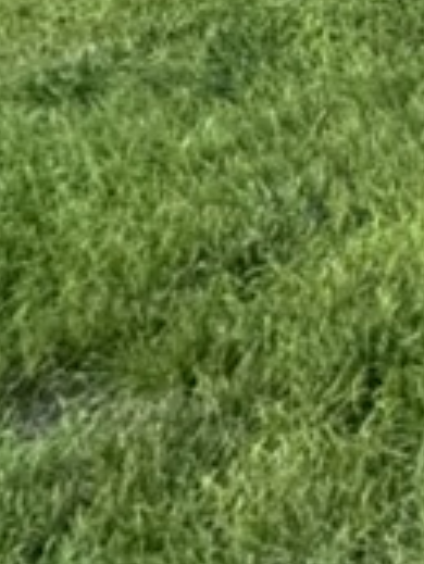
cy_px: -623
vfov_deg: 16.5
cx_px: 1187
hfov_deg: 11.8
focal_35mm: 83
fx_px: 1354
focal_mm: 2.22
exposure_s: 1/99
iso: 200
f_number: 2.2
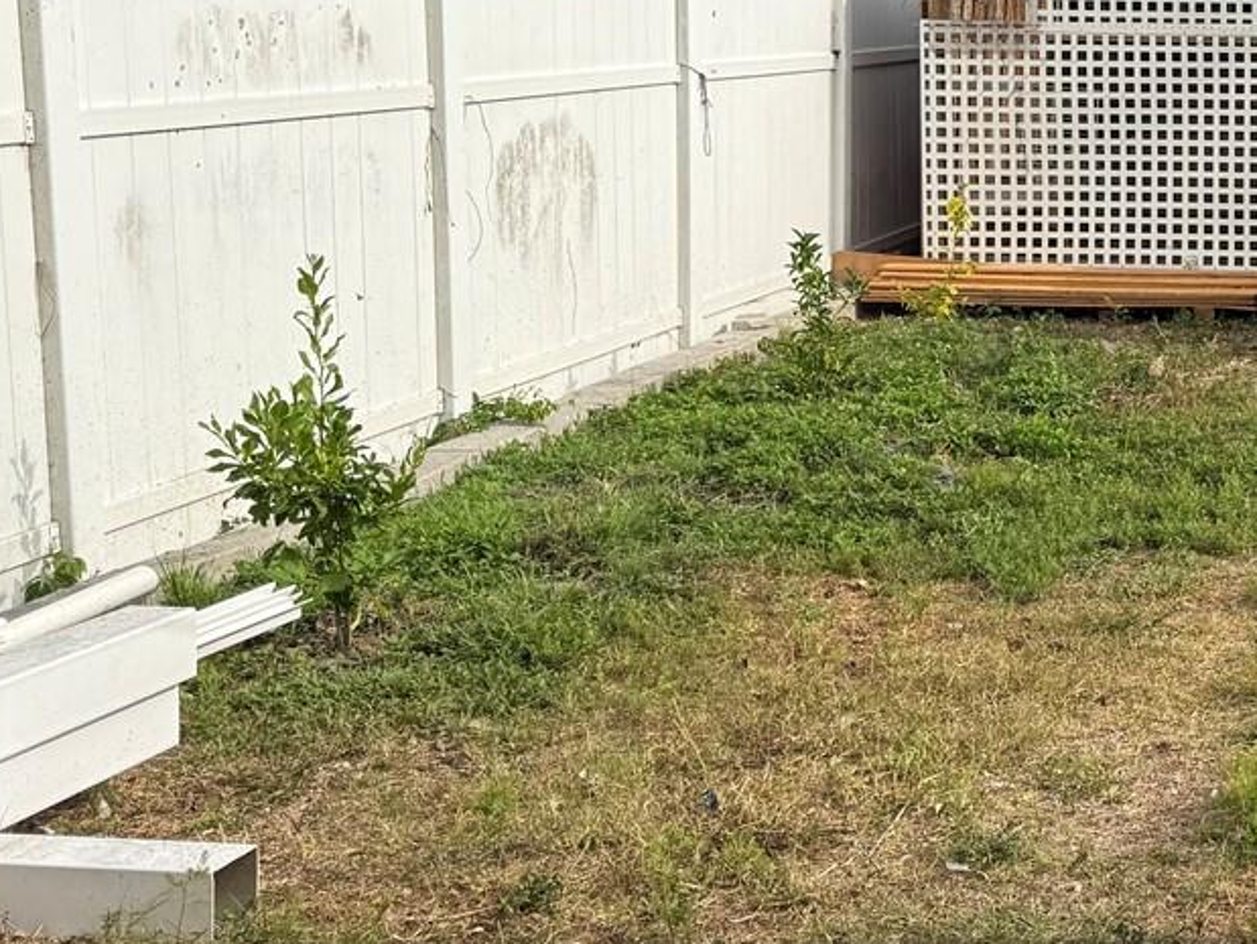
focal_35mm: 62
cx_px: 1440
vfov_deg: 23.3
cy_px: 189
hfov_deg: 27.9
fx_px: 2253
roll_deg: -0.4
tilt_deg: -4.2
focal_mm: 6.76
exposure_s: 1/5319
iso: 80
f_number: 1.78
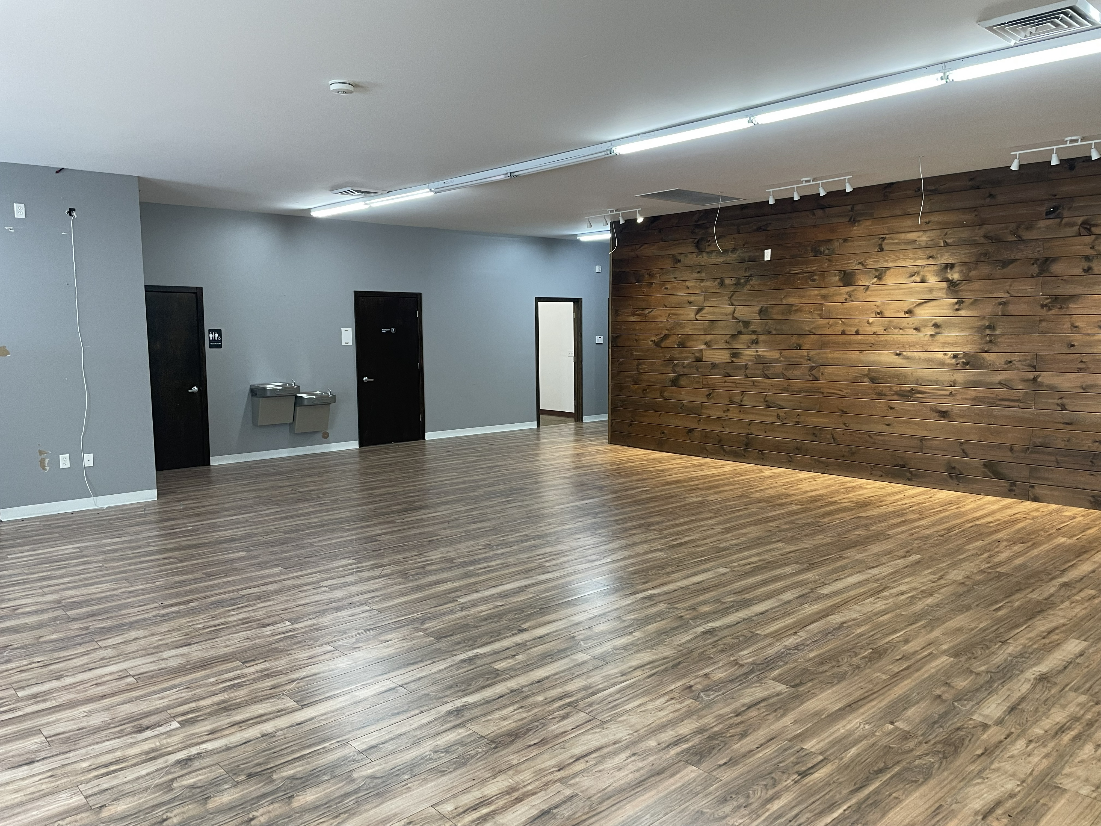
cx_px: 550
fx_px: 827
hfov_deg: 67.3
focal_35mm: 26
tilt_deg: -6.2
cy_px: 413
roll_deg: -0.5
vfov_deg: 53.1
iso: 100
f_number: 1.6
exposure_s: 1/60
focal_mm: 4.2
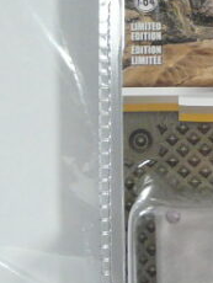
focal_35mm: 125
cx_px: 330
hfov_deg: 11.3
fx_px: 1024
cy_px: 124
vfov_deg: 15.7
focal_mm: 4.9
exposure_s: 1/50
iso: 100
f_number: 2.8
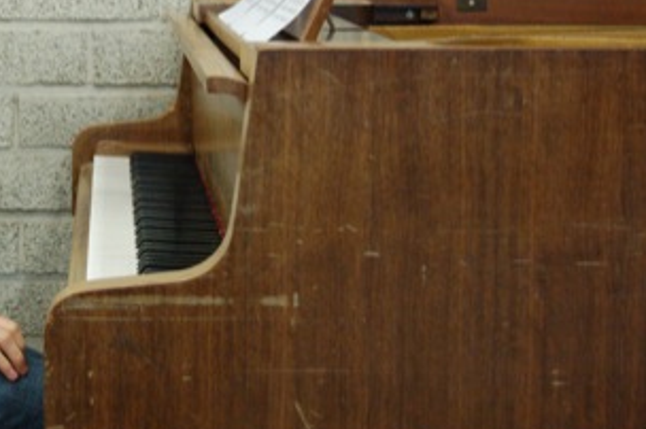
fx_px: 2151
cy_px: 95
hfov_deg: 16.8
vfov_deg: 11.4
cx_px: 55
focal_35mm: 120
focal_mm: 38
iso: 1600
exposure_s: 1/30
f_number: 4.8
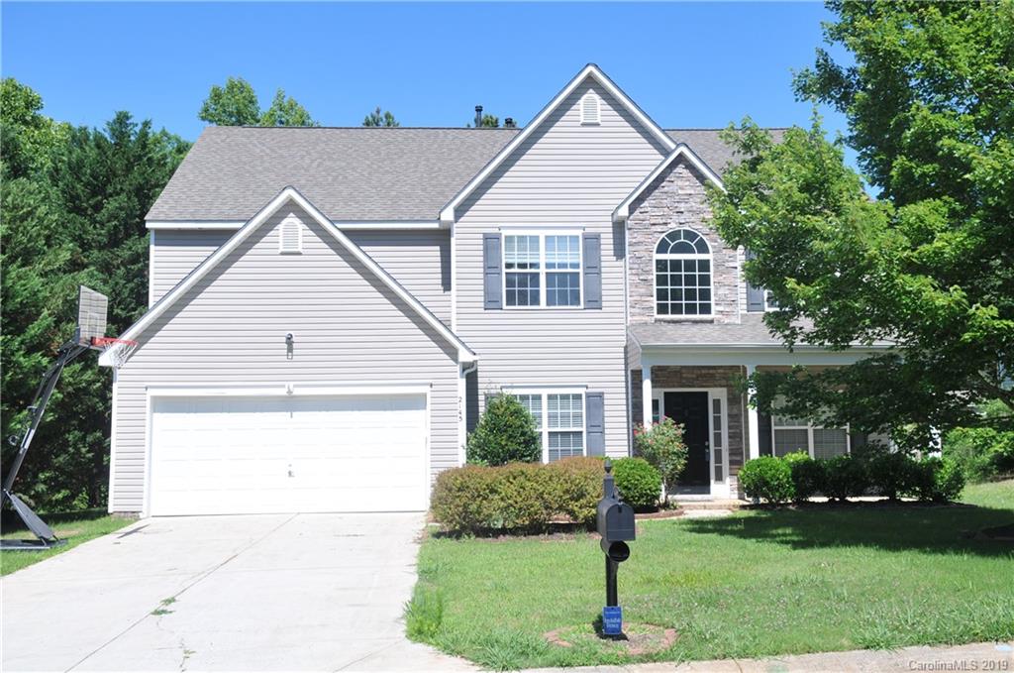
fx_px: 1012
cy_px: 336
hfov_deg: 53.2
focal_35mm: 36
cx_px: 507
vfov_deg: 36.7
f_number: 5.6
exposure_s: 1/640
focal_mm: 24
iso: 200
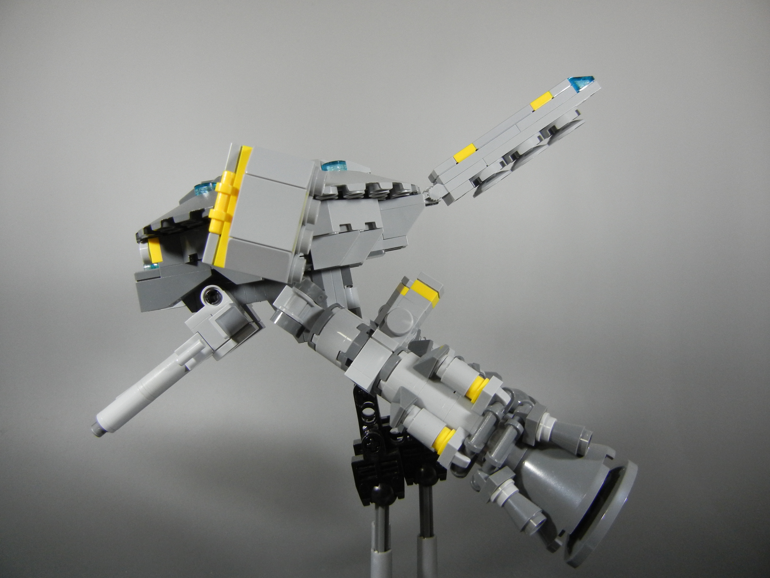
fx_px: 667
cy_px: 289
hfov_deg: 60.0
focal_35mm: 30
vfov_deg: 46.8
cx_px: 385
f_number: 3.5
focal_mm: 5.4
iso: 400
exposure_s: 1/67.8
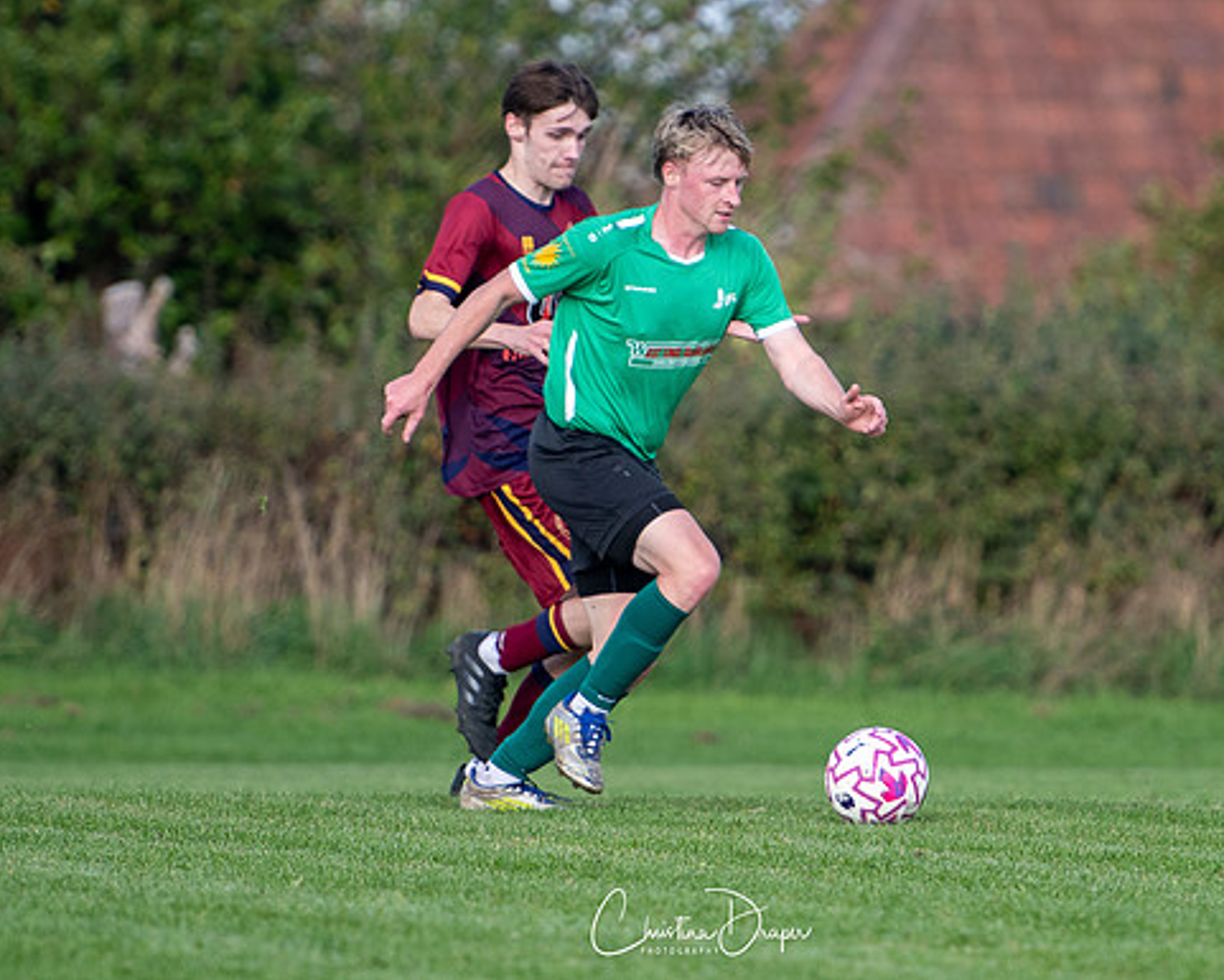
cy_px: 455
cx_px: 800
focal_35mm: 552
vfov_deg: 2.8
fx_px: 20001
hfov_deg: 3.5
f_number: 2.8
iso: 320
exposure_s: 1/2000
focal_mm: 200
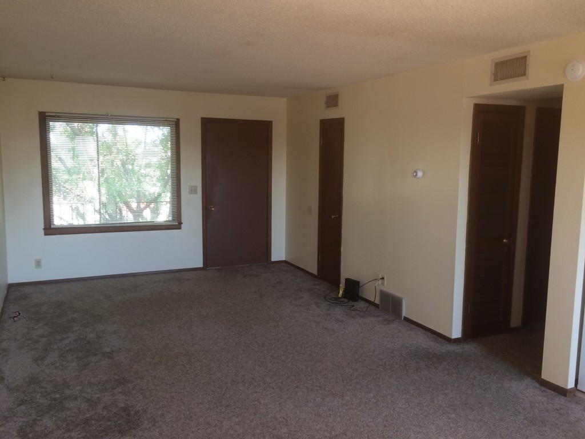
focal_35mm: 29
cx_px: 292
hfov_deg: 61.7
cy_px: 220
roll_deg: -0.5
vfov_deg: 48.2
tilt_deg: -7.2
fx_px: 490
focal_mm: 4.15
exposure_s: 1/30
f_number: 2.2
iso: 40
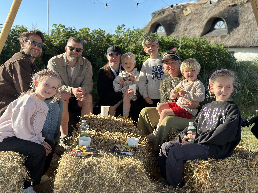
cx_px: 129
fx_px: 358
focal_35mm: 48
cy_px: 96
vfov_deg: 30.3
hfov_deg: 39.7
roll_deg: -1.7
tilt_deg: -4.2
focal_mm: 6.86
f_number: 1.78
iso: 80
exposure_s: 1/1916
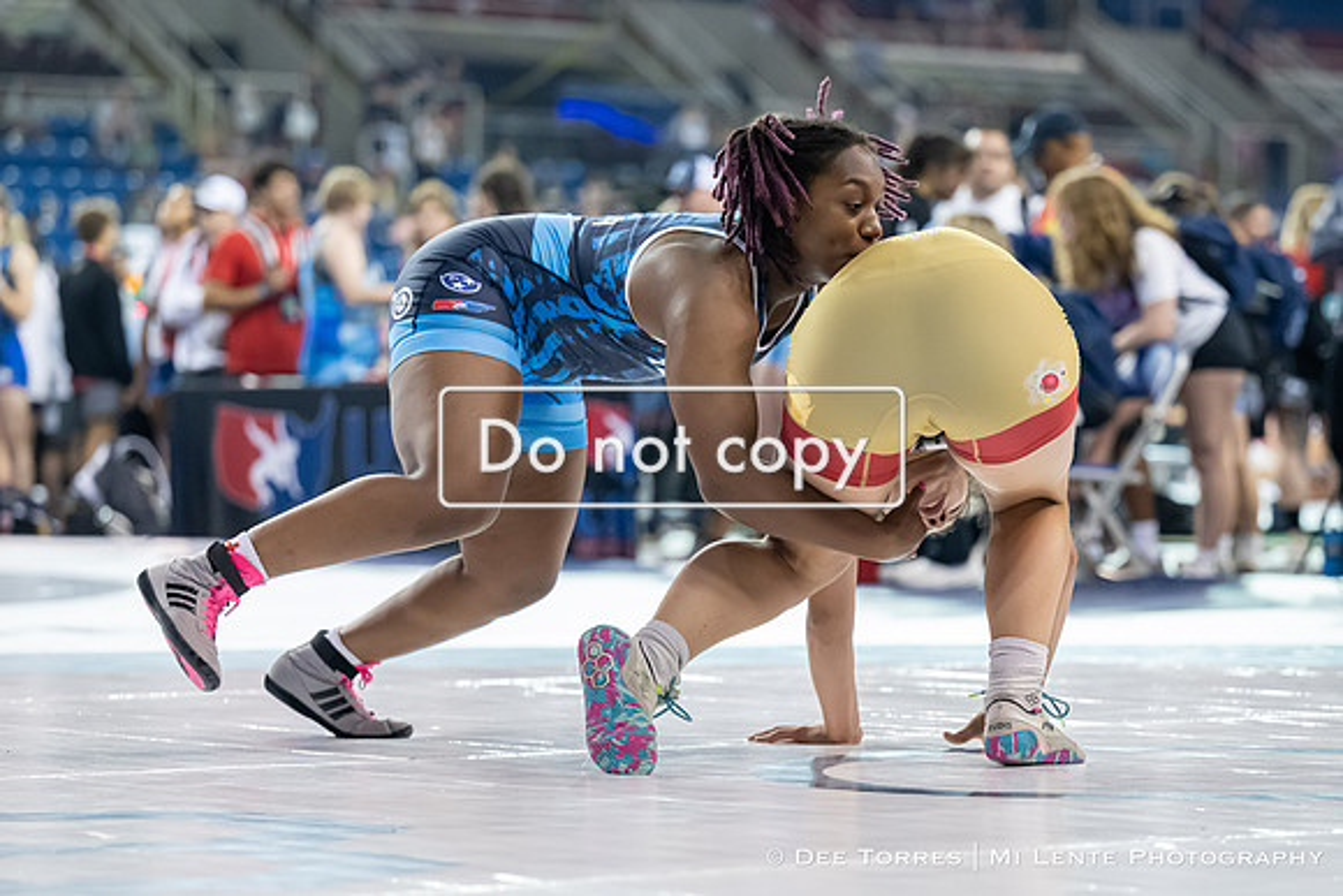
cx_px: 792
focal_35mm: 137
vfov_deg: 10.0
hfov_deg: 15.0
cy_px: 571
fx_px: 5106
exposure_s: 1/800
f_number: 2.8
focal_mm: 100
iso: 3200
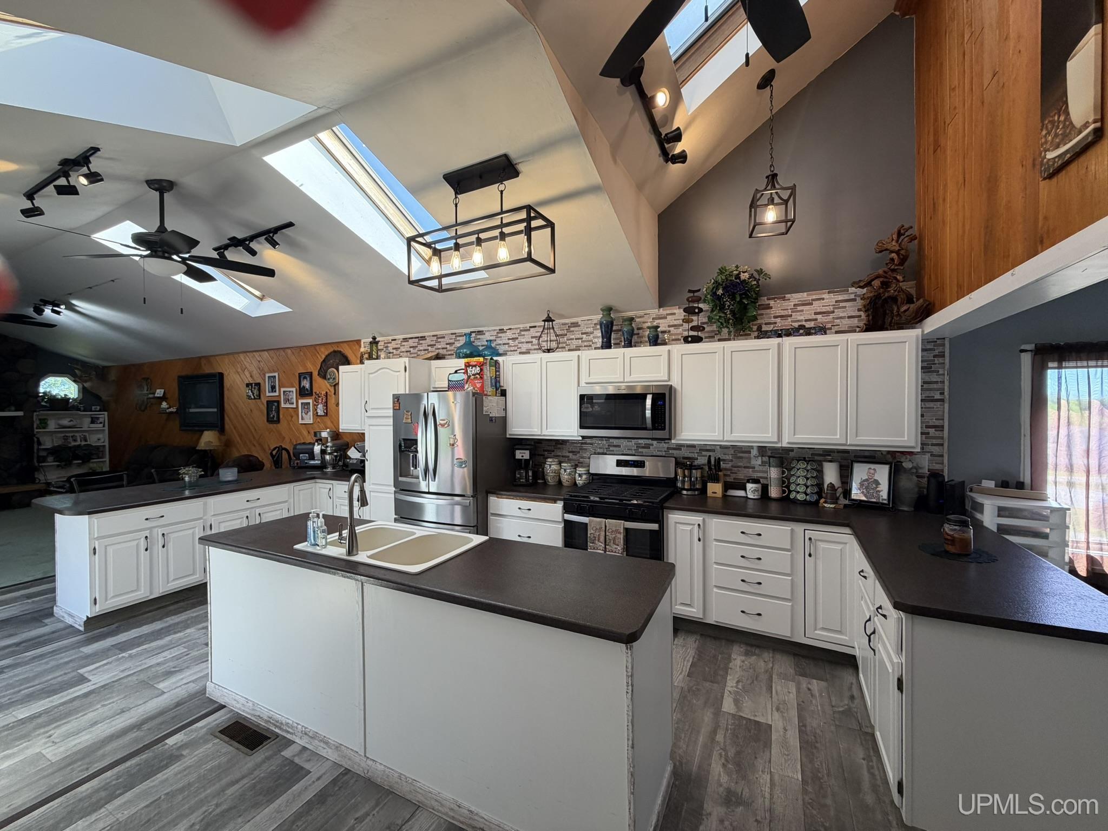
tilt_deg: -1.6
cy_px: 416
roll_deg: +0.7
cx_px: 554
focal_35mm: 14
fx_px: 448
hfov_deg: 102.1
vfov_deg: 85.7
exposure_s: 1/120
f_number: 2.2
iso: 100
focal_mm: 2.22
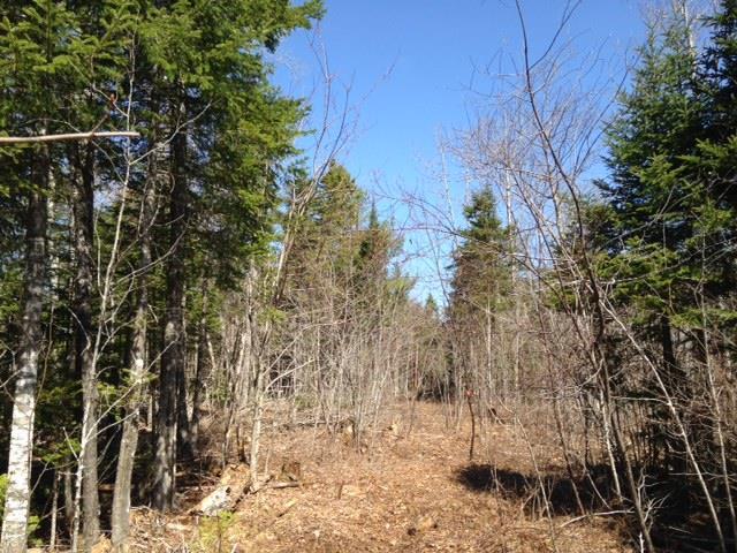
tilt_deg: +7.9
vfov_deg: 42.9
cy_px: 276
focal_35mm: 33
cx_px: 368
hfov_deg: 55.4
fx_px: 703
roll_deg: +0.5
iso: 50
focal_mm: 4.12
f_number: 2.4
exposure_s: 1/874
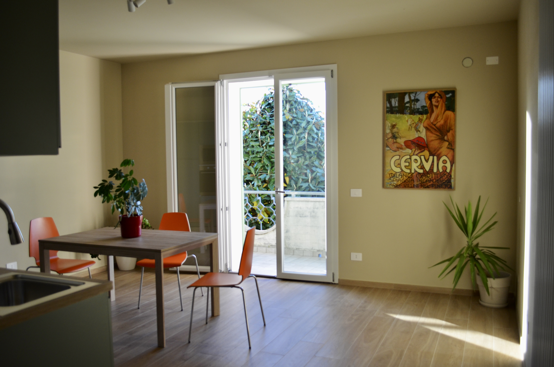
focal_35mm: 30
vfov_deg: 43.4
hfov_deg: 62.0
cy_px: 184
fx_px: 461
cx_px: 277
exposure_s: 1/125
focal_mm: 20
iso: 400
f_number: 5.6
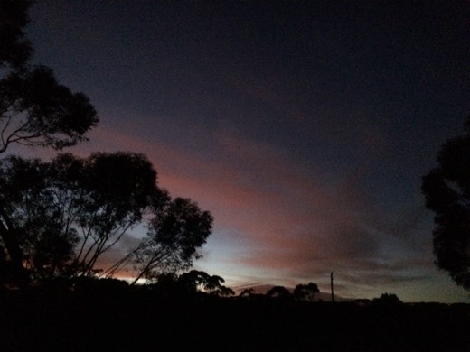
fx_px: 394
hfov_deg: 61.7
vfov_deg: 48.2
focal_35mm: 29
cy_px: 176
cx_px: 235
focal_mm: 4.15
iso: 2000
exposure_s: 1/15
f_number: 2.2
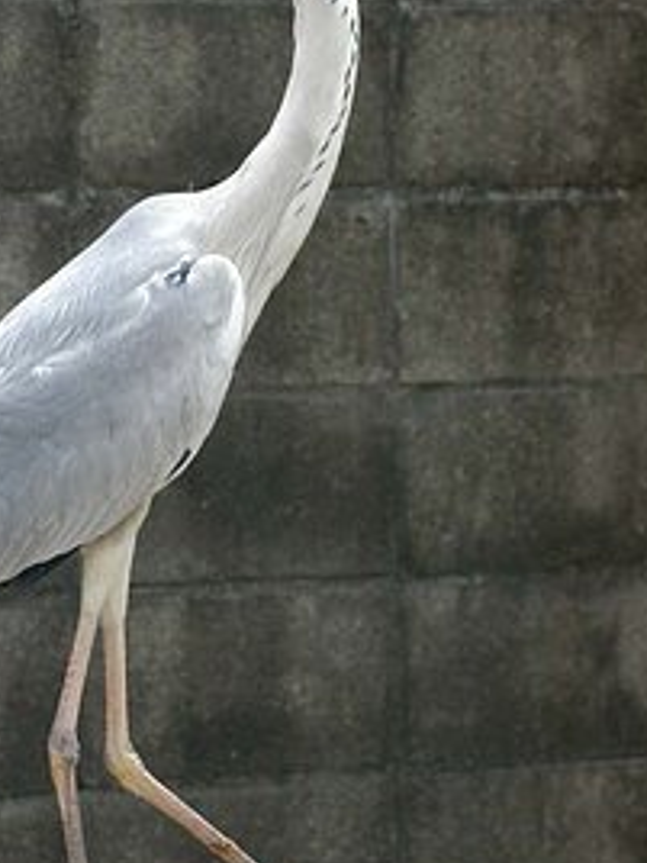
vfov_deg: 8.0
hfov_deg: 6.0
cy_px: 341
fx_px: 6180
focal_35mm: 248
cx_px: 241
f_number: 6.7
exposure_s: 1/350
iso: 800
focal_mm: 90
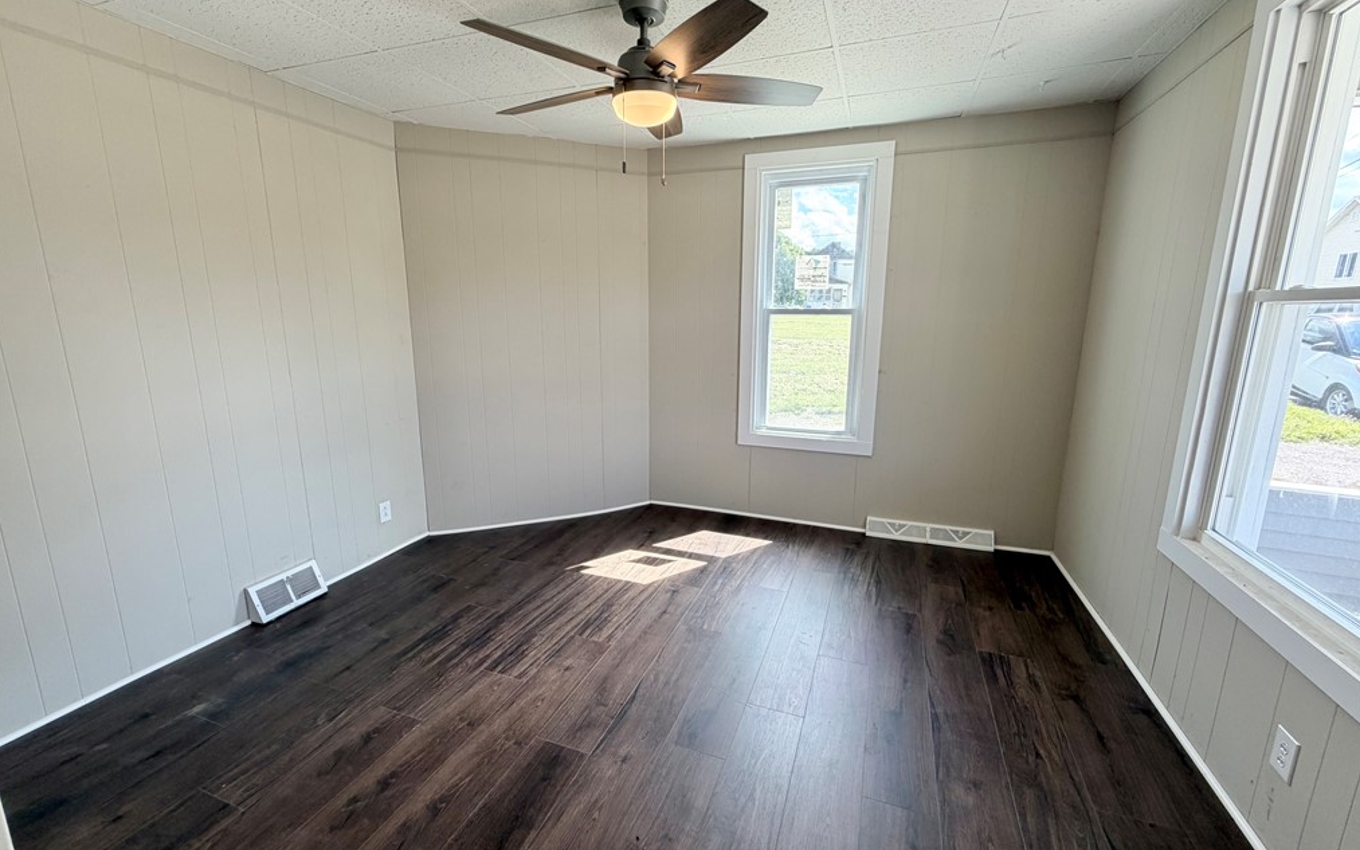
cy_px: 418
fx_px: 556
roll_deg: -0.6
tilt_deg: -10.6
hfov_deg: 101.5
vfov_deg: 74.8
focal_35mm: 15
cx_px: 681
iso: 125
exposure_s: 1/121
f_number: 2.2
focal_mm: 2.22
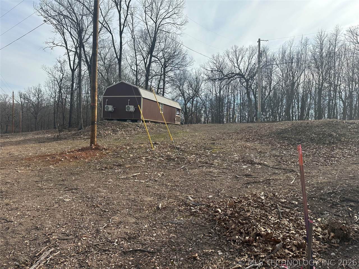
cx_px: 180
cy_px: 134
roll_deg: -2.4
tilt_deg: -1.6
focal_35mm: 24
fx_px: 249
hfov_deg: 71.6
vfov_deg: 56.8
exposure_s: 1/3472
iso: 80
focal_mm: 6.86
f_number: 1.78
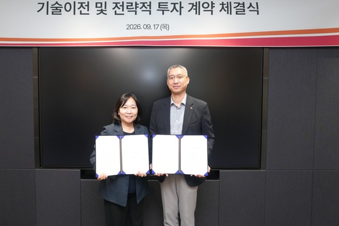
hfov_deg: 65.2
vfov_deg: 46.3
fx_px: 264
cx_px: 145
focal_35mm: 28
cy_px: 102
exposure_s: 1/80
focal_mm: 16
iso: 1000
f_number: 4.5
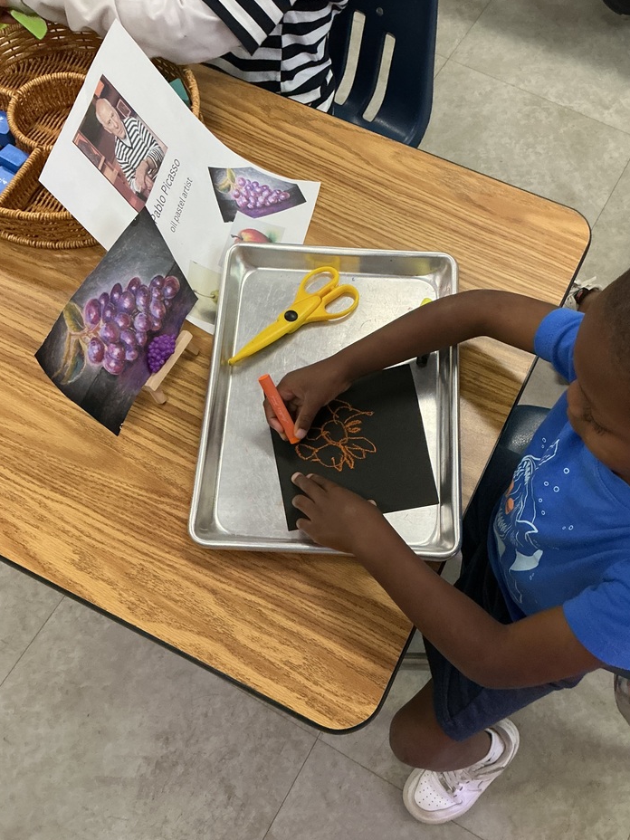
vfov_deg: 56.8
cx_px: 339
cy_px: 444
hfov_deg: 44.1
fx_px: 777
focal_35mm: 32
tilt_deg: -67.4
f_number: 1.8
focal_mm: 3
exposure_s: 1/60
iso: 250
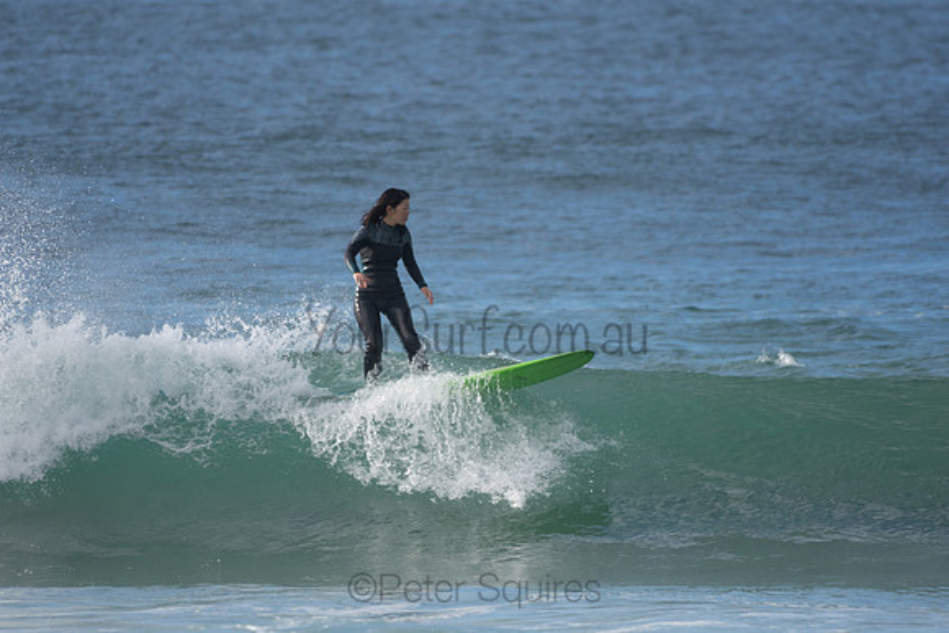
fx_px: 19775
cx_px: 474
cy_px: 316
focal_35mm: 750
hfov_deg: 2.7
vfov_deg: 1.8
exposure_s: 1/1250
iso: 280
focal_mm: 500
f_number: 5.6
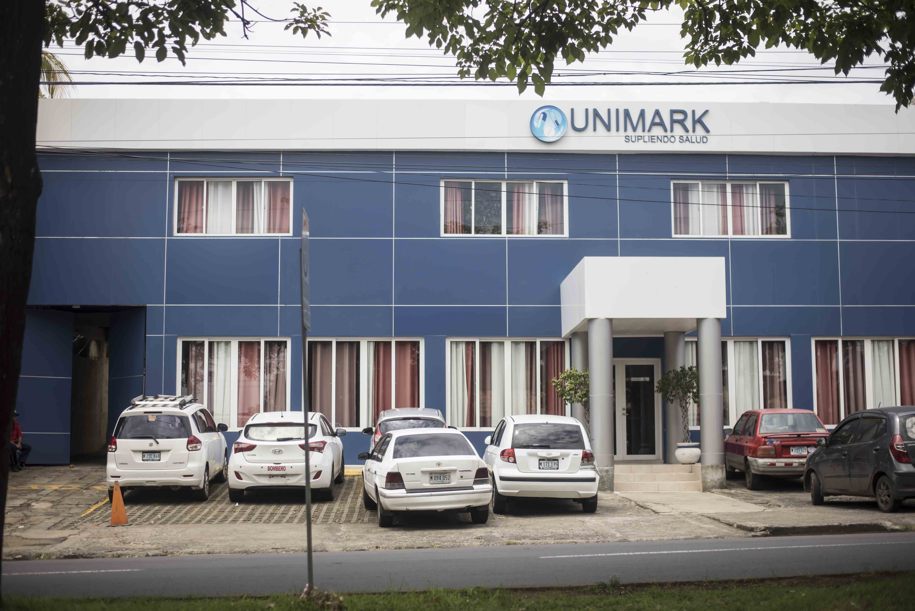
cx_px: 458
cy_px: 306
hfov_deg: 39.6
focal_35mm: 50
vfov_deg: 27.0
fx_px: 1271
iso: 100
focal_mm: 50
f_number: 2.2
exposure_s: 1/400
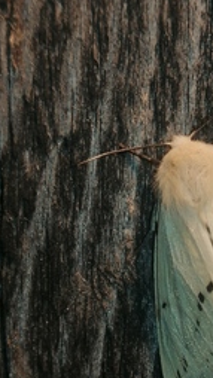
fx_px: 1074
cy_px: 277
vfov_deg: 19.9
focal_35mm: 107
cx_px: 198
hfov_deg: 11.2
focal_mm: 3.95
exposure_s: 1/105
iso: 50
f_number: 1.8
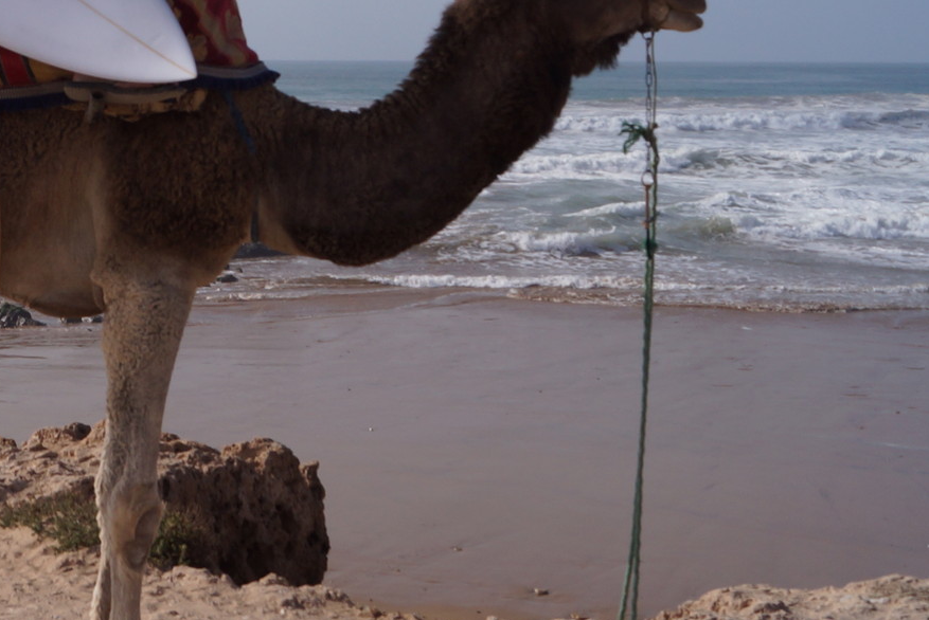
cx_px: -20
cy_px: 86
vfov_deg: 17.3
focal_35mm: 78
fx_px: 2014
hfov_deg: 24.7
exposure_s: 1/250
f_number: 8
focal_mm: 18
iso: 100
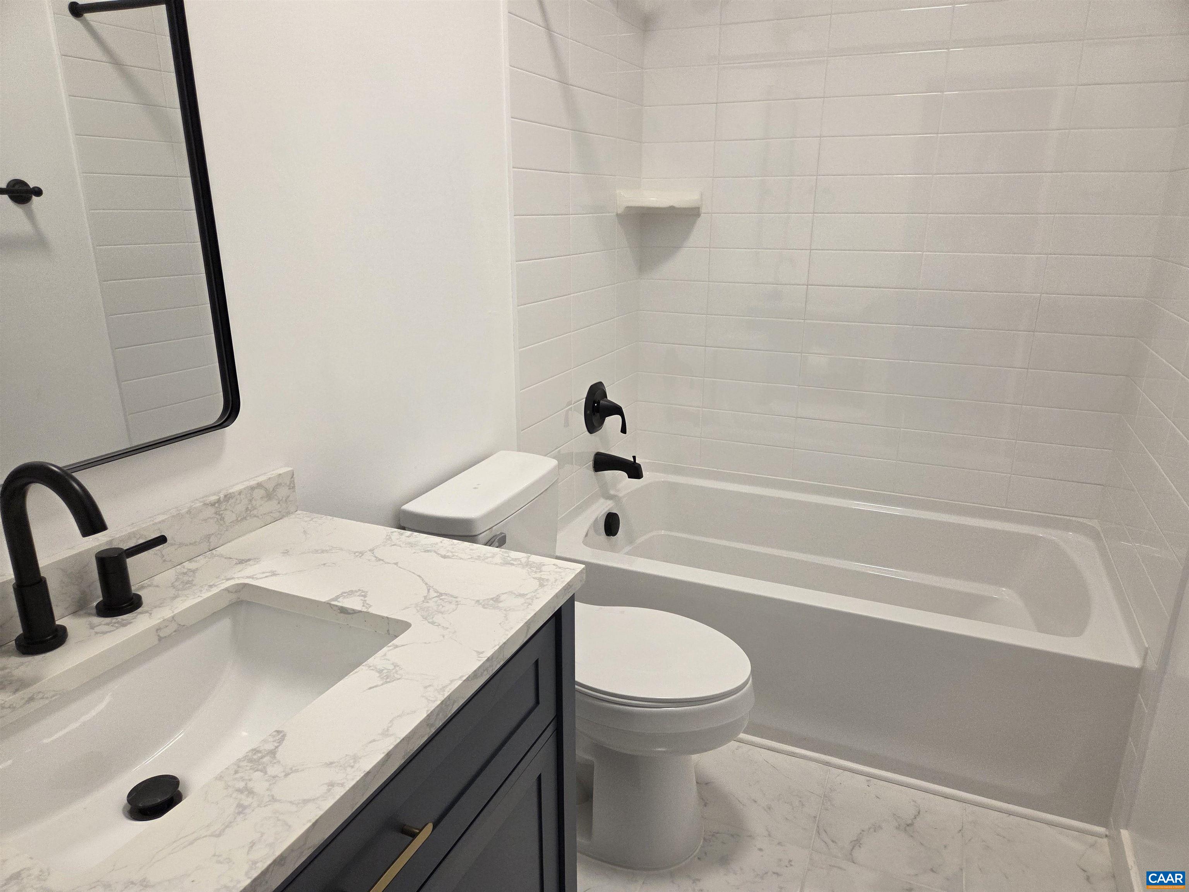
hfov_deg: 73.9
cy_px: 446
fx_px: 790
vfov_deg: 58.9
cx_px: 594
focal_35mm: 23
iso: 200
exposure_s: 1/120
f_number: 1.8
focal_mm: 5.4
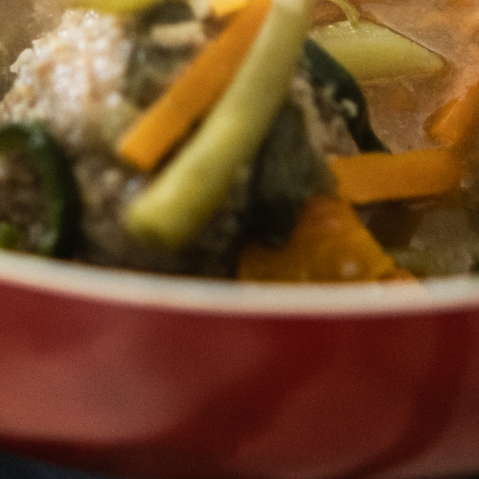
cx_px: 19
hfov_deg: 13.4
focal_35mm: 129
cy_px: -141
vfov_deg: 13.1
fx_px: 2020
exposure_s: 1/160
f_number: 1.6
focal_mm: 23
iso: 640
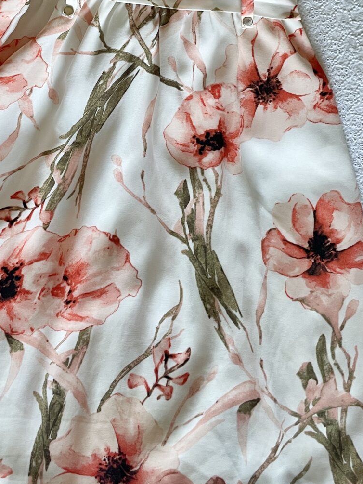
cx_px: 105
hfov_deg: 27.3
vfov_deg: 34.6
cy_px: 74
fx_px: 741
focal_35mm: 53
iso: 125
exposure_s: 1/78
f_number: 1.6
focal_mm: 4.2
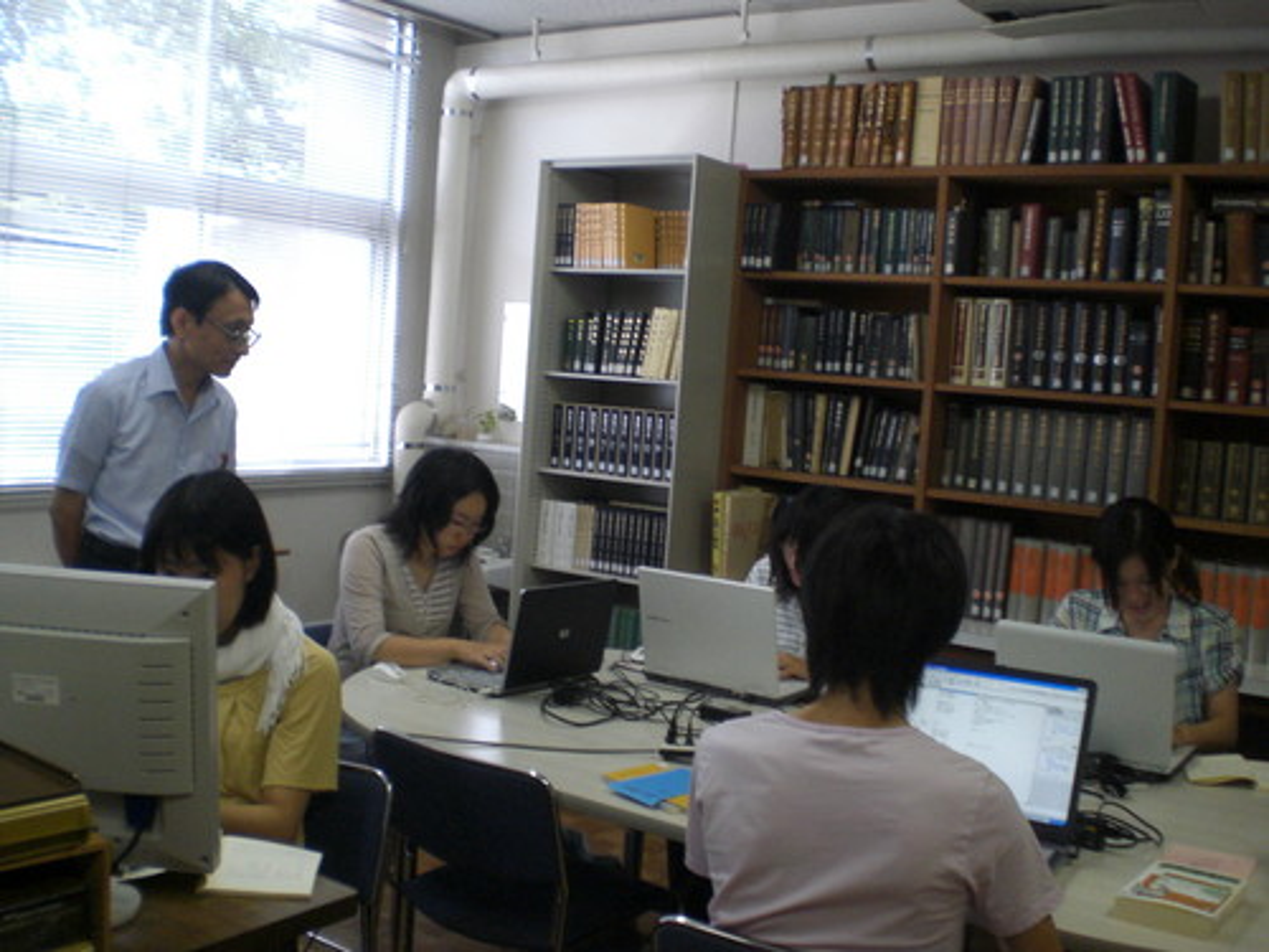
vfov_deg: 37.7
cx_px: 634
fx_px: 1393
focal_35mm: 38
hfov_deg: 49.0
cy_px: 476
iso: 200
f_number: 3.1
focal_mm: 6.3
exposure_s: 1/60
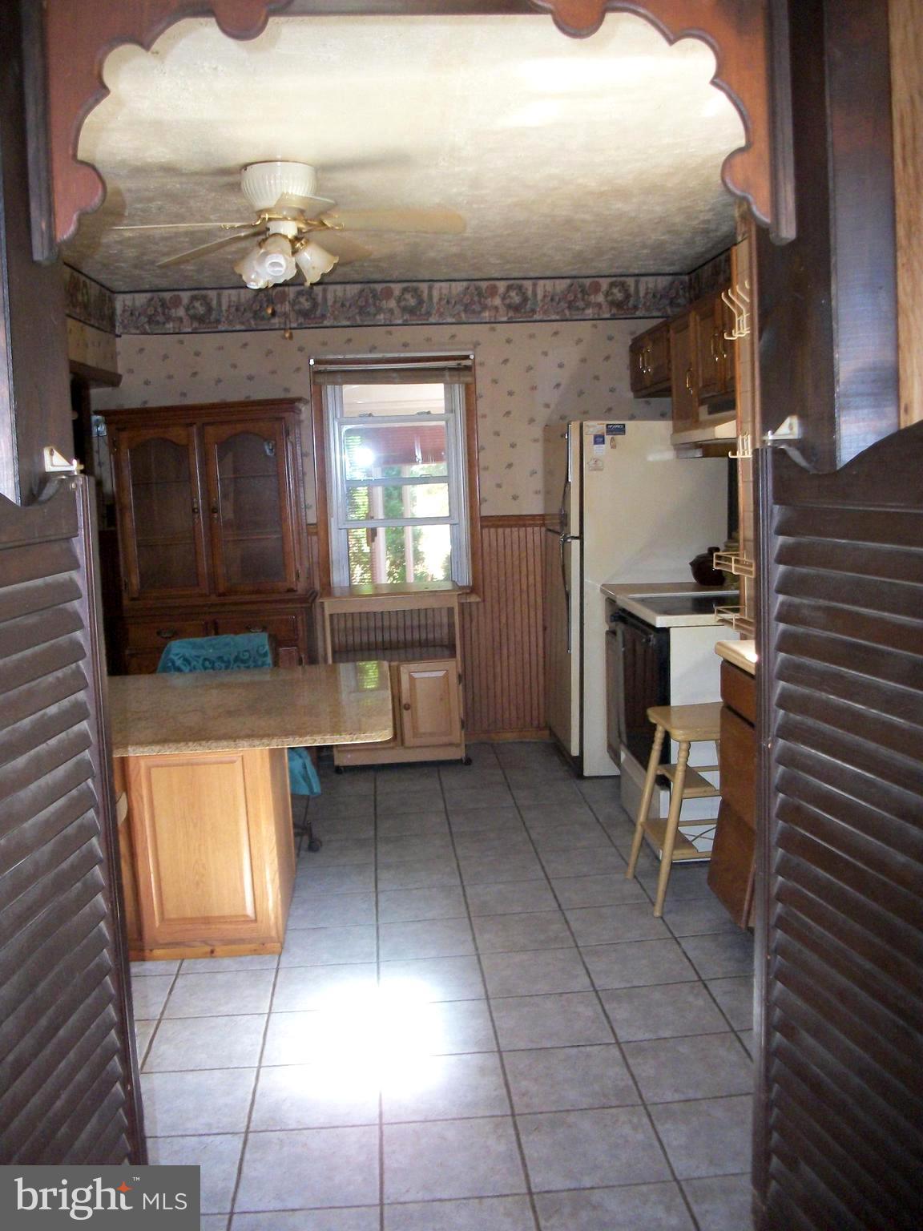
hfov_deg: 44.2
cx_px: 462
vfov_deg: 56.8
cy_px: 616
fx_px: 1138
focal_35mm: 32
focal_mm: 5.7
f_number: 2.9
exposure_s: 1/30
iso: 250
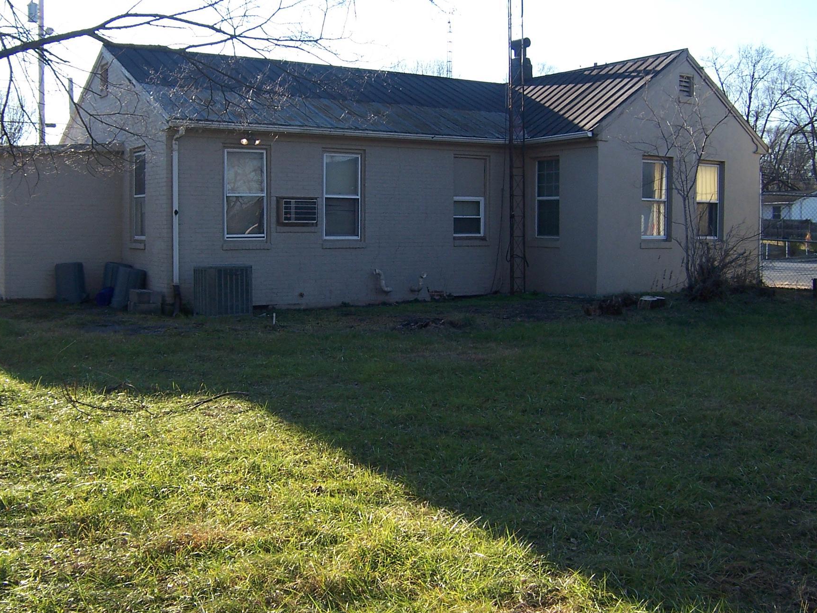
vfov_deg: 36.8
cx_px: 356
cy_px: 264
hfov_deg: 47.7
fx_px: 921
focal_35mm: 39
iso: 80
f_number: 3.4
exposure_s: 1/350
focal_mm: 5.5
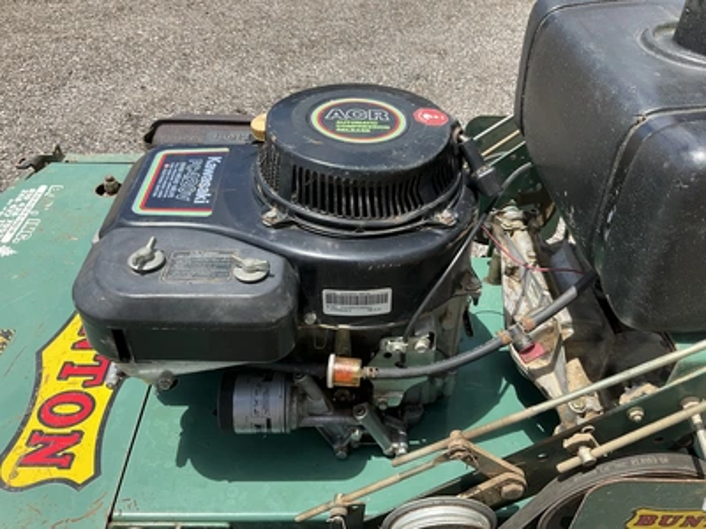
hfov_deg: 61.7
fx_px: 591
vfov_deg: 48.2
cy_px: 264
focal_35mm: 29
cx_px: 353
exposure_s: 1/898
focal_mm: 3
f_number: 1.8
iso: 25
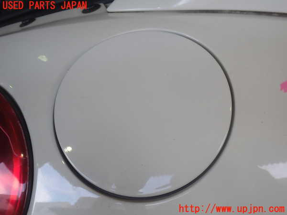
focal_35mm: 30
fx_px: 249
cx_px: 144
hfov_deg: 60.0
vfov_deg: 46.8
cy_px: 108
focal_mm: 5.4
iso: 100
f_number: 2.3
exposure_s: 1/125
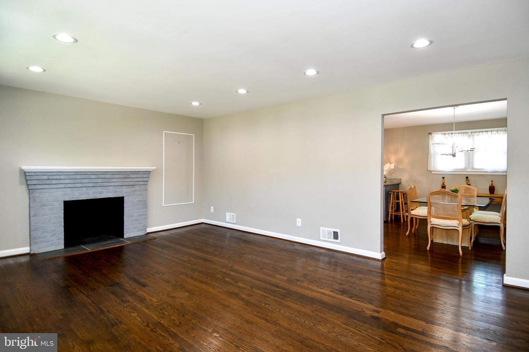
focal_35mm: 18
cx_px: 264
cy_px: 176
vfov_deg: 67.4
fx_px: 264
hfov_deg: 90.0
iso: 360
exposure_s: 1/60
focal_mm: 12
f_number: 4
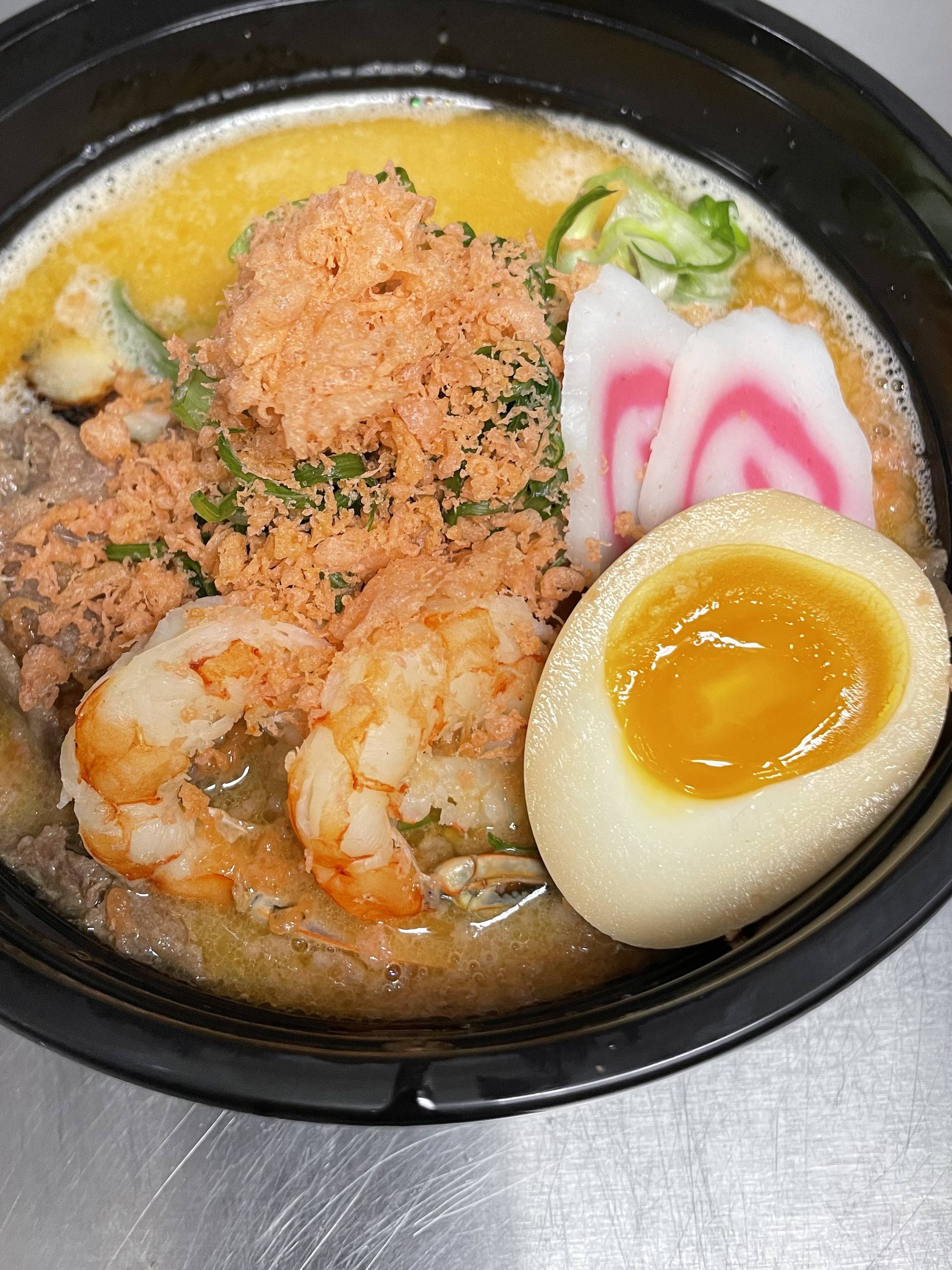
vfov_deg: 53.4
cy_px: 485
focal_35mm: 34
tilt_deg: -58.6
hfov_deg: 41.7
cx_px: 413
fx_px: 1247
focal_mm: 4.2
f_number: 1.6
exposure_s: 1/60
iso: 100
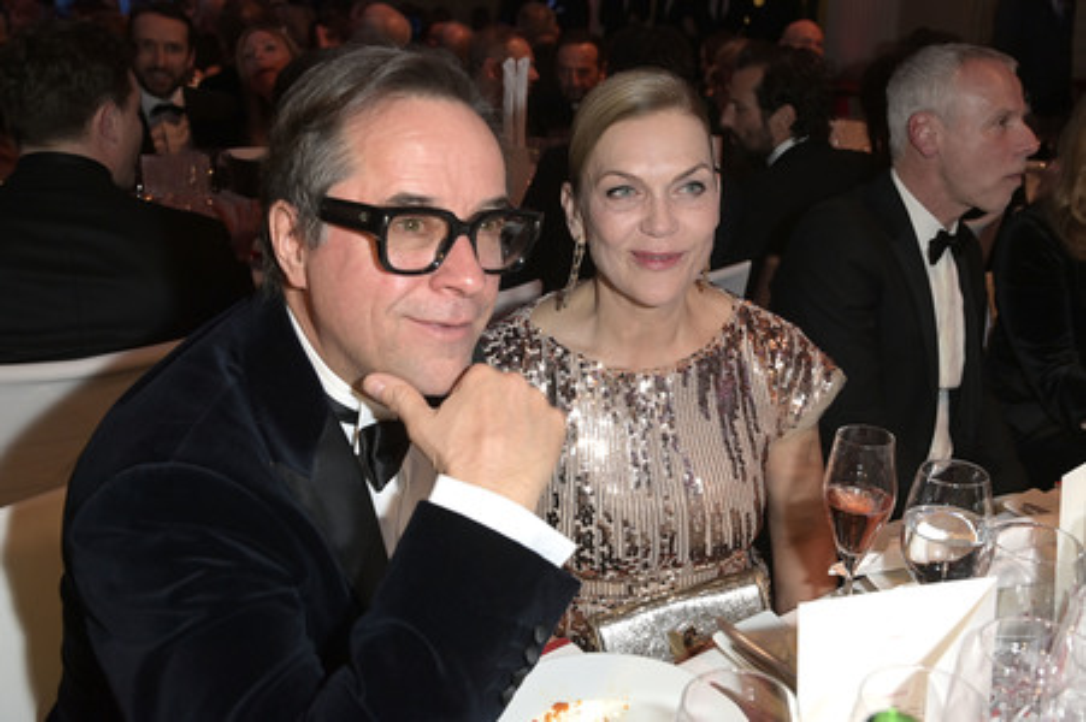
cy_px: 361
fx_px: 934
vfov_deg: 42.3
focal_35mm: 31
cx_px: 543
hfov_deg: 60.3
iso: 1000
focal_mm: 31
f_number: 5.6
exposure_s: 1/80
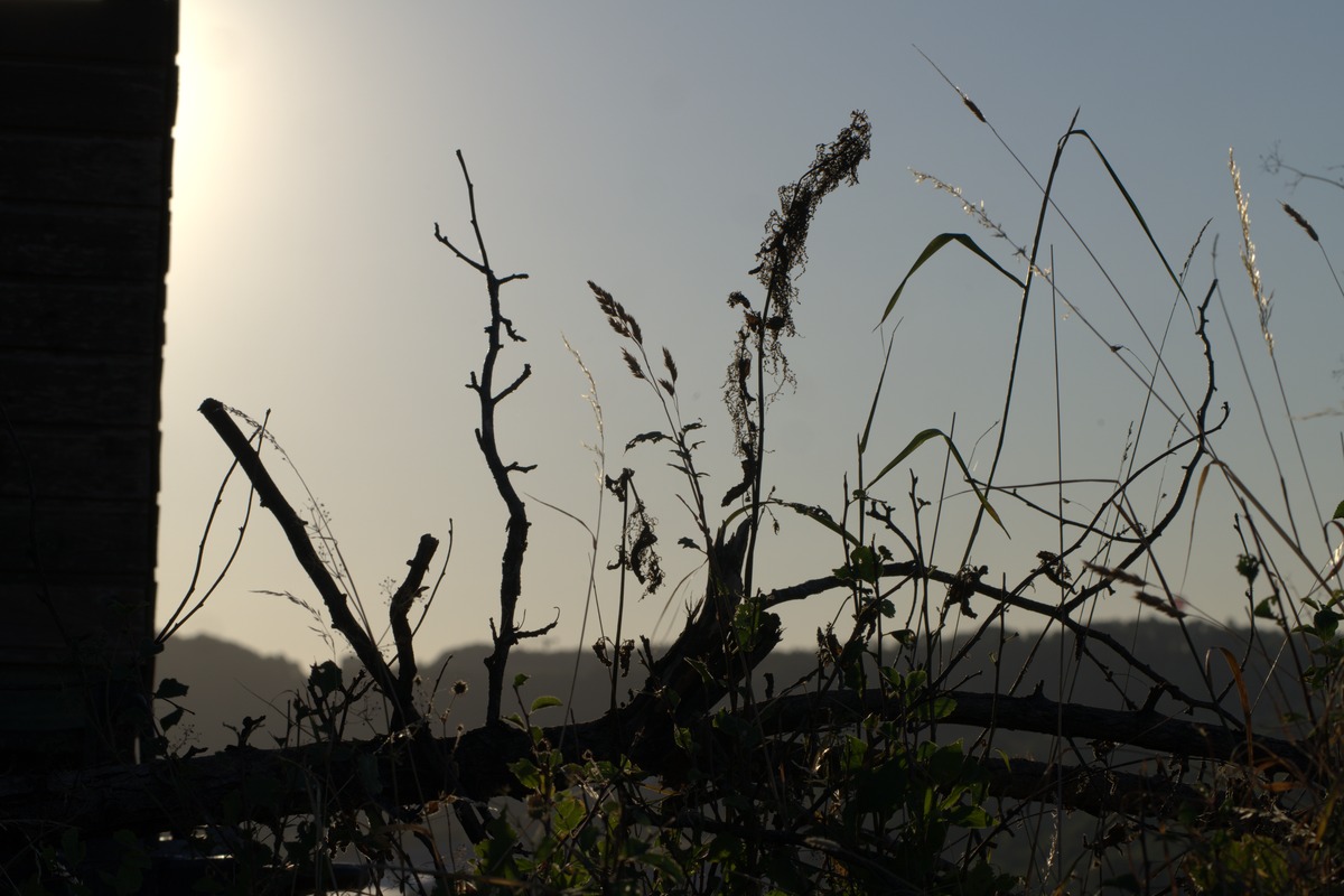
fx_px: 5226
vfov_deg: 9.8
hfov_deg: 14.7
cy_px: 448
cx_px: 672
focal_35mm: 140
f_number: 18
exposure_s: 1/160
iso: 200
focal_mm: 140
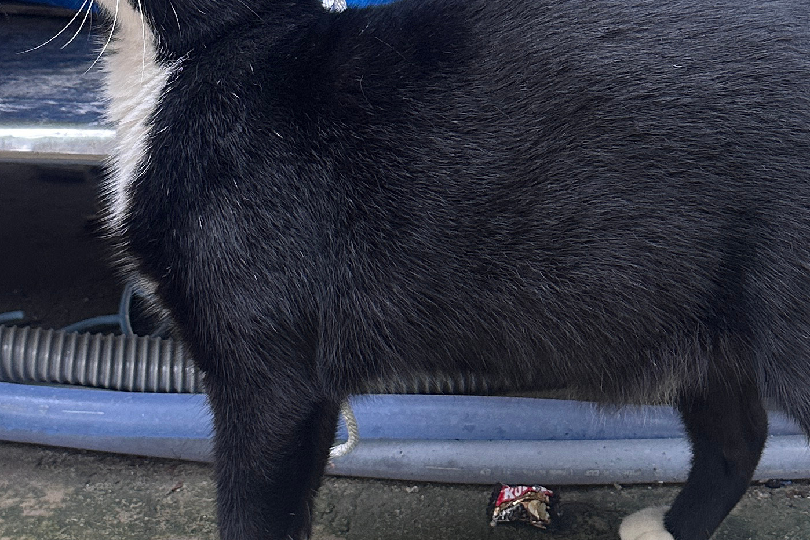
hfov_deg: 28.0
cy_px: 71
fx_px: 1620
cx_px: 472
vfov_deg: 18.7
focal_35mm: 72
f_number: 1.78
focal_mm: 6.86
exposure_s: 1/114
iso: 250
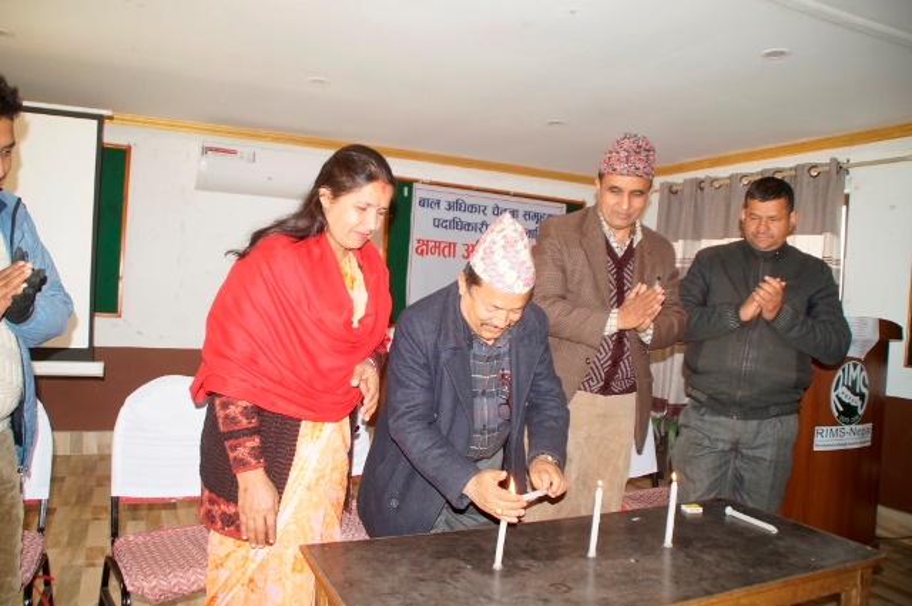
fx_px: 683
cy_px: 303
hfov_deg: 67.4
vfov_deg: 47.8
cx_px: 456
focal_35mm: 27
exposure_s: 1/60
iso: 500
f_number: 4
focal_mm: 18
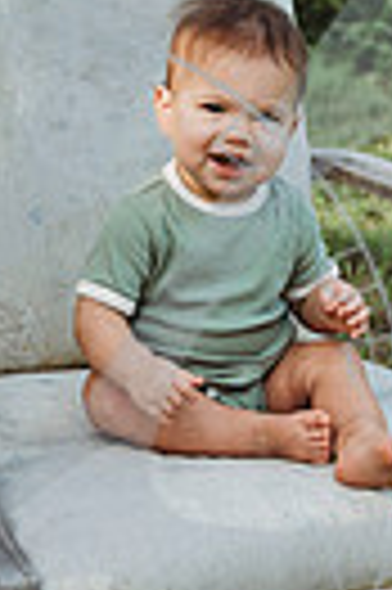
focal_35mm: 110
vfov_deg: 18.4
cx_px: 194
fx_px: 1801
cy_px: 90
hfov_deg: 12.4
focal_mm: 32
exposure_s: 1/250
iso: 100
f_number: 2.8
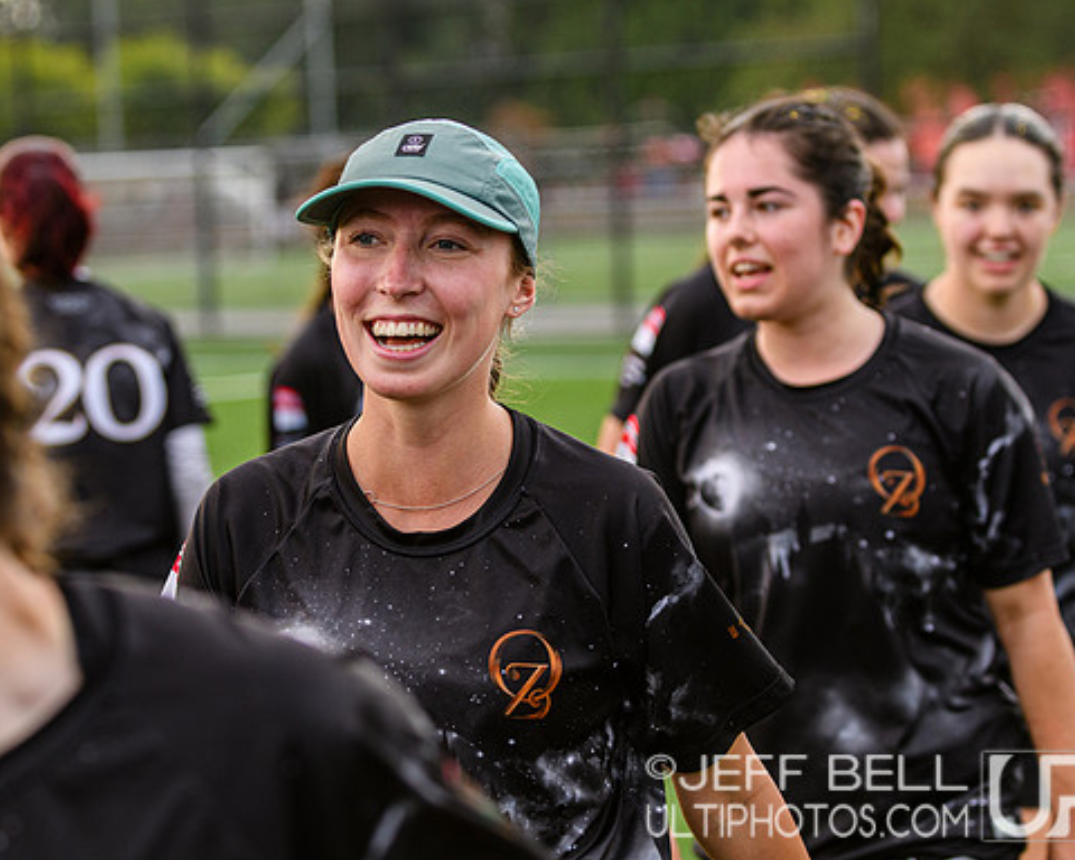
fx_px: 3786
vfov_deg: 13.0
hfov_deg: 16.2
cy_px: 431
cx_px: 497
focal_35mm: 119
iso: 250
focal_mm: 70
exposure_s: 1/1250
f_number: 3.2
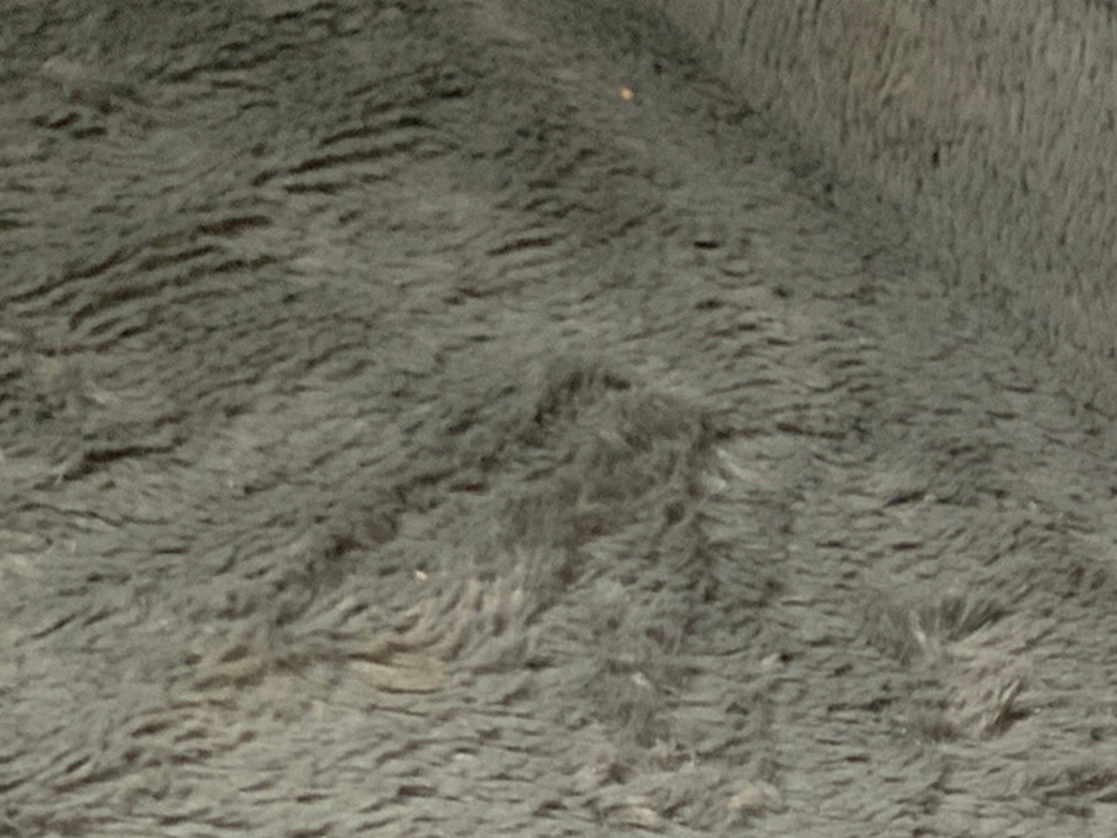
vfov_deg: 11.8
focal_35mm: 119
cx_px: 2064
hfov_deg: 14.4
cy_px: 1304
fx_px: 3840
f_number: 1.8
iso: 64
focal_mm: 3
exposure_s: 1/78
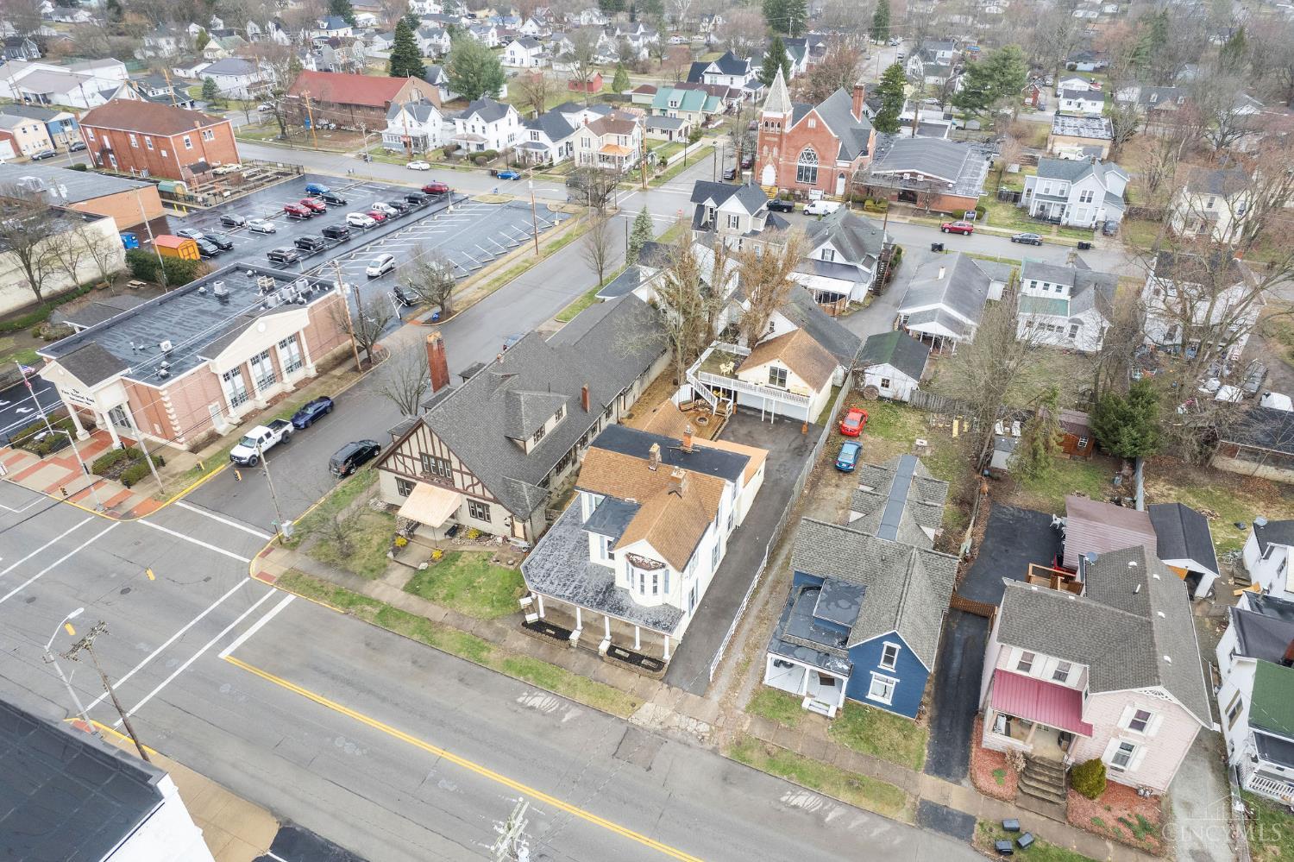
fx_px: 790
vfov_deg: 57.2
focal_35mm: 22
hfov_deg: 78.6
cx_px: 647
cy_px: 431
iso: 120
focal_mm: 8.38
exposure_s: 1/180
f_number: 2.8
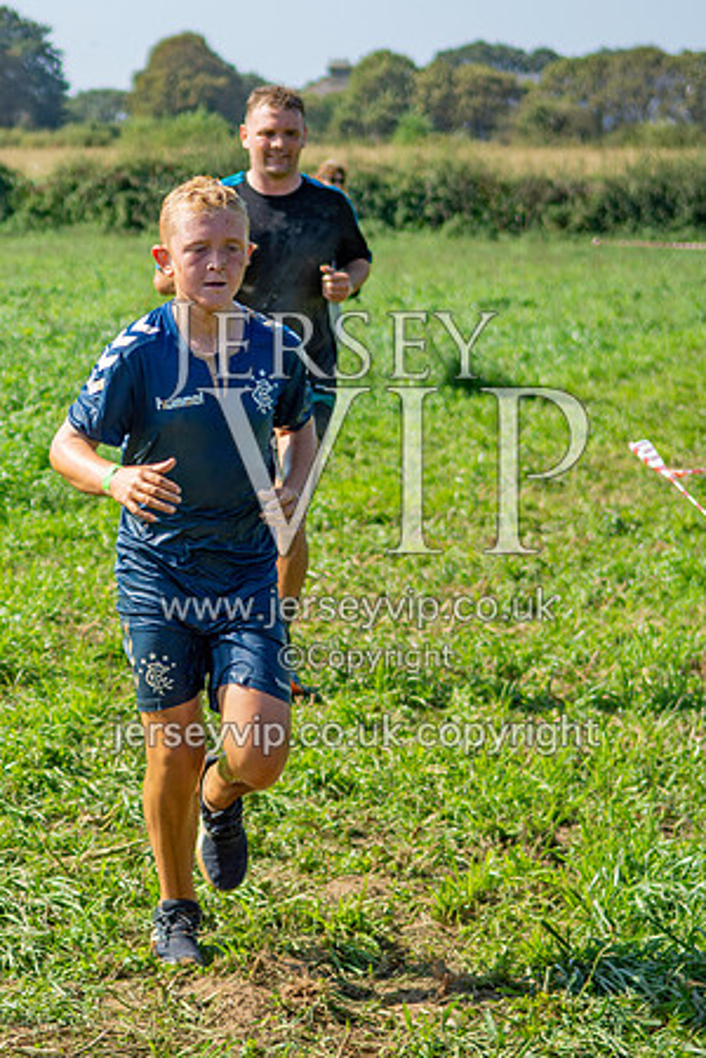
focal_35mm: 140
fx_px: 4124
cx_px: 59
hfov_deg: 9.7
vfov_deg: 14.6
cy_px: 471
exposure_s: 1/2000
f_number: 3.2
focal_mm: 55
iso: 100
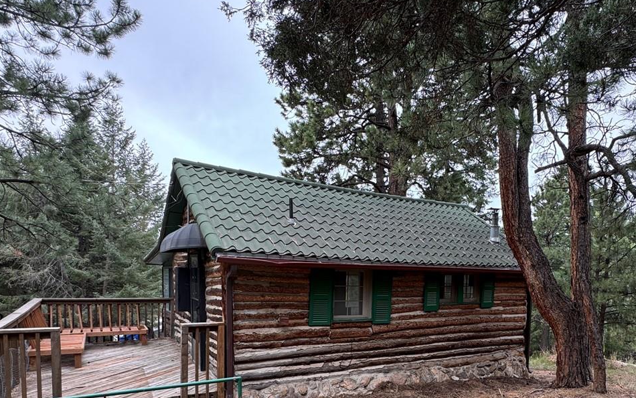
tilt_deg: -4.2
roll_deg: -2.0
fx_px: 433
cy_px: 308
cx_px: 394
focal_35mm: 25
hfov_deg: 71.5
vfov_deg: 47.1
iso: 40
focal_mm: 2.22
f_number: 2.2
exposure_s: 1/168
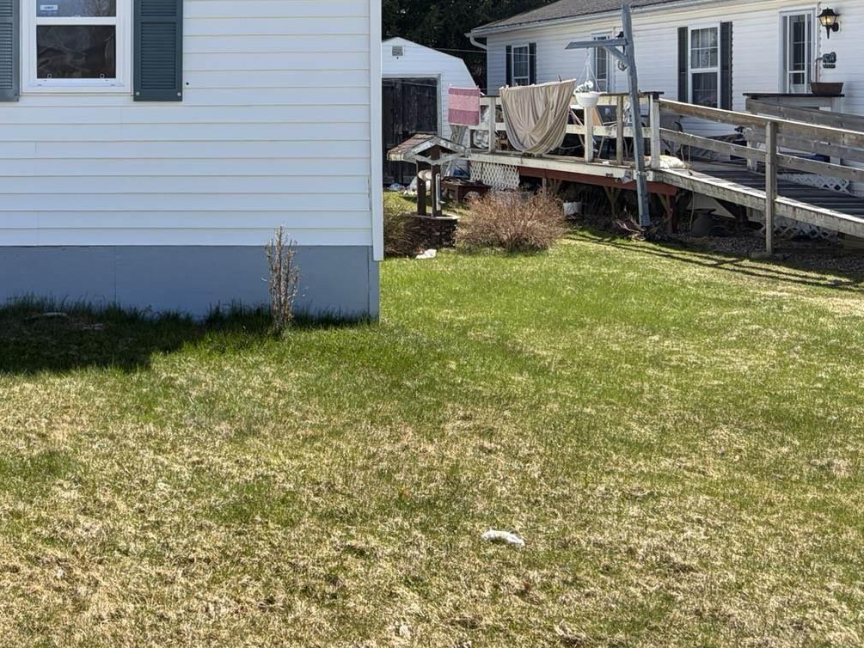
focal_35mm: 53
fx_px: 1323
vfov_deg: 27.0
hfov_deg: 33.0
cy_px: 123
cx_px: -15
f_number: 1.6
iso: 50
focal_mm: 5.96
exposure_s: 1/2451
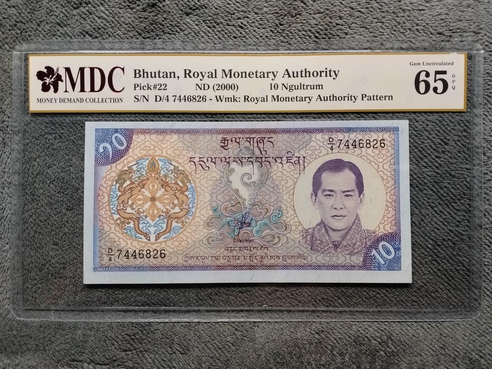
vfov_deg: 51.4
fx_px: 384
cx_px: 246
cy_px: 184
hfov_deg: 65.3
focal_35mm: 27
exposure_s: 1/50
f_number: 1.8
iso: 1906
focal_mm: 4.05
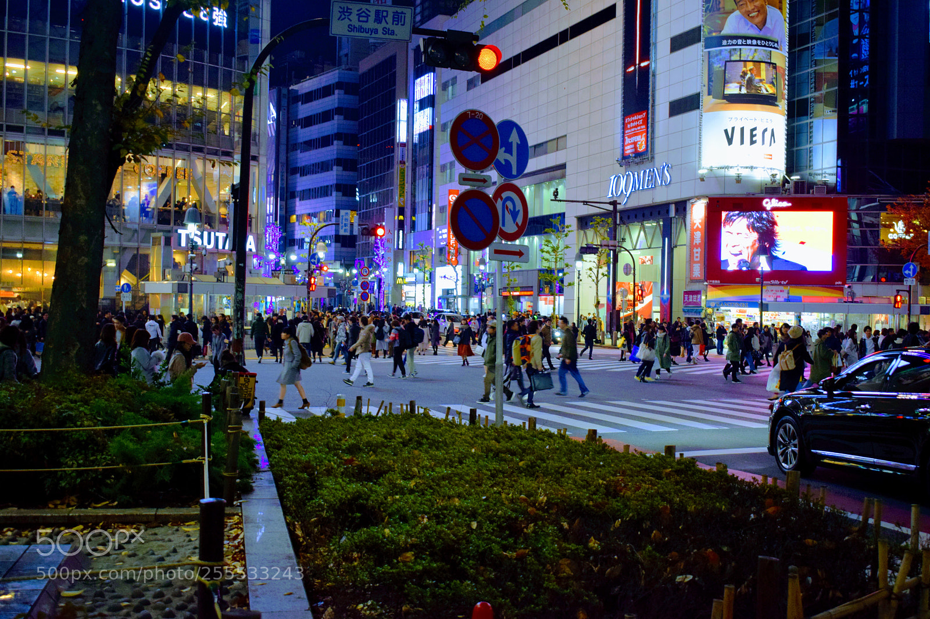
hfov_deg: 43.6
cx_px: 465
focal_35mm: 45
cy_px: 310
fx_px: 1162
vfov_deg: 29.9
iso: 900
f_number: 4.2
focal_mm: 30
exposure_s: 1/60
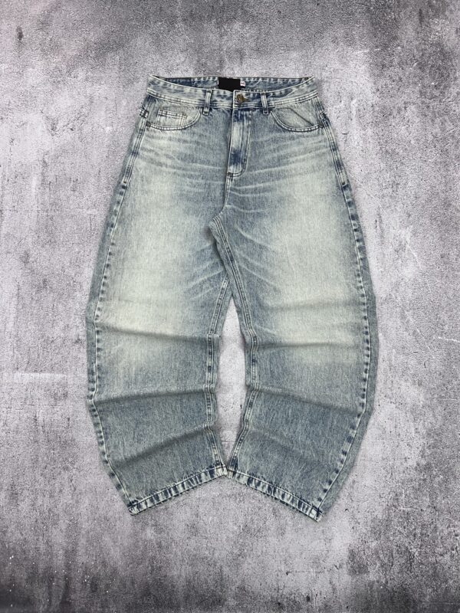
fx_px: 461
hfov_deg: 53.1
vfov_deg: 67.3
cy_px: 306
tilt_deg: -85.5
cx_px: 230
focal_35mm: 26
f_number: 1.5
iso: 64
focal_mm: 5.7
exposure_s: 1/50
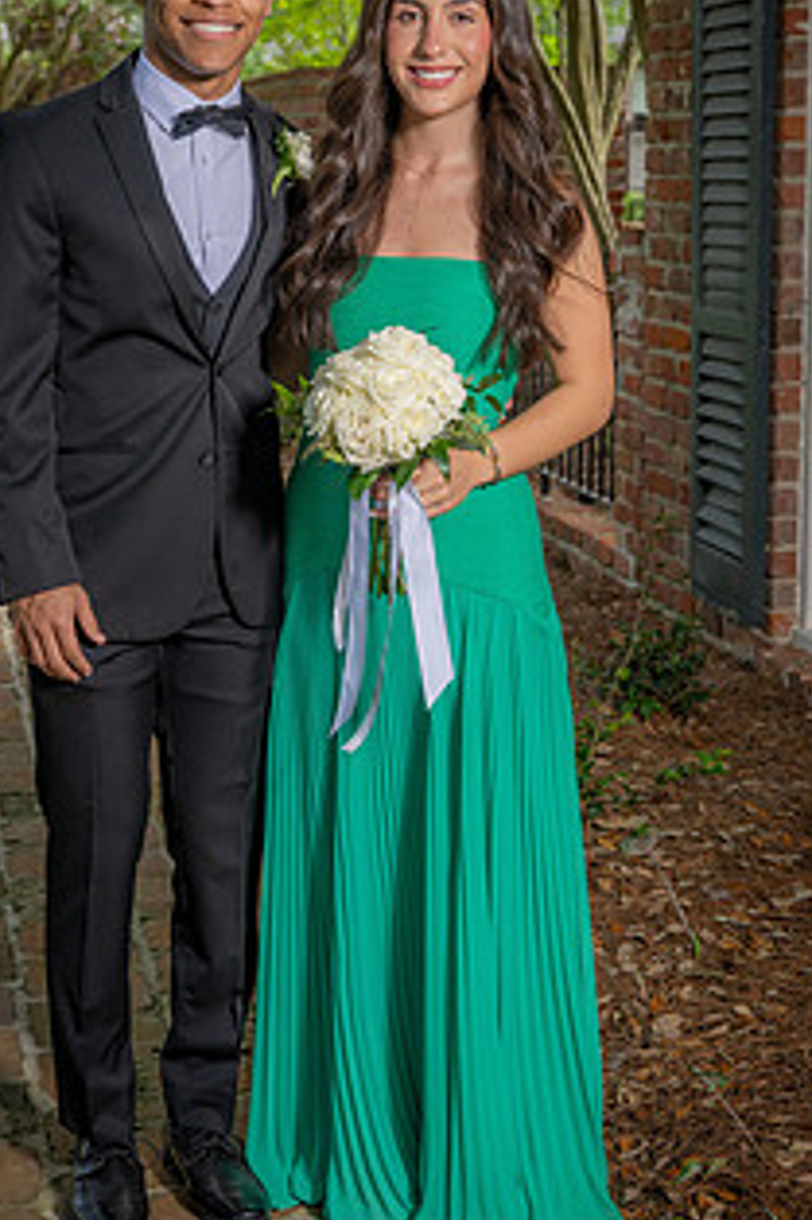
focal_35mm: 66
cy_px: 525
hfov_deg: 20.6
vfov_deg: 30.5
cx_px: 342
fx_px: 2235
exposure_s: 1/160
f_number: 5.6
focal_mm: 46
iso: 100
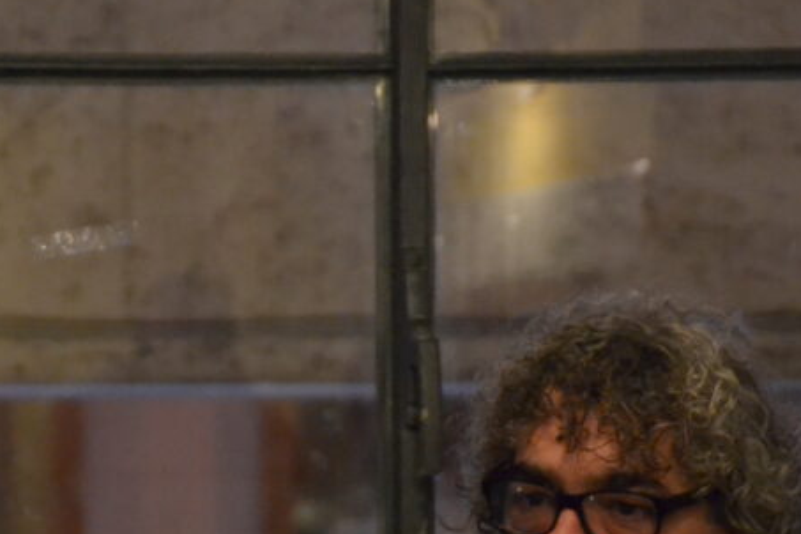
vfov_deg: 4.1
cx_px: 131
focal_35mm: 339
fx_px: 7542
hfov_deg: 6.1
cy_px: 524
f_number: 6.3
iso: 3200
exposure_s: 1/50
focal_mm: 100
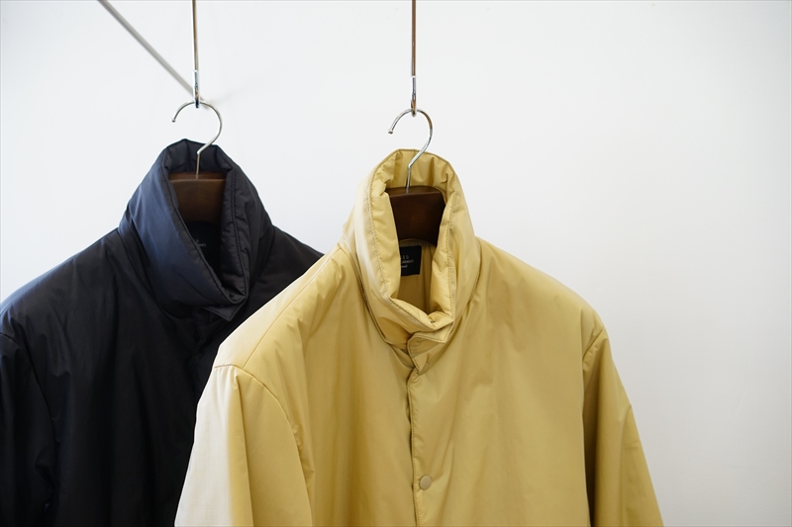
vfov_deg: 24.6
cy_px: 264
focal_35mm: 55
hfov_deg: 36.3
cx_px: 396
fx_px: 1210
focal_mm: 55
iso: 400
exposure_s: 1/60
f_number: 4
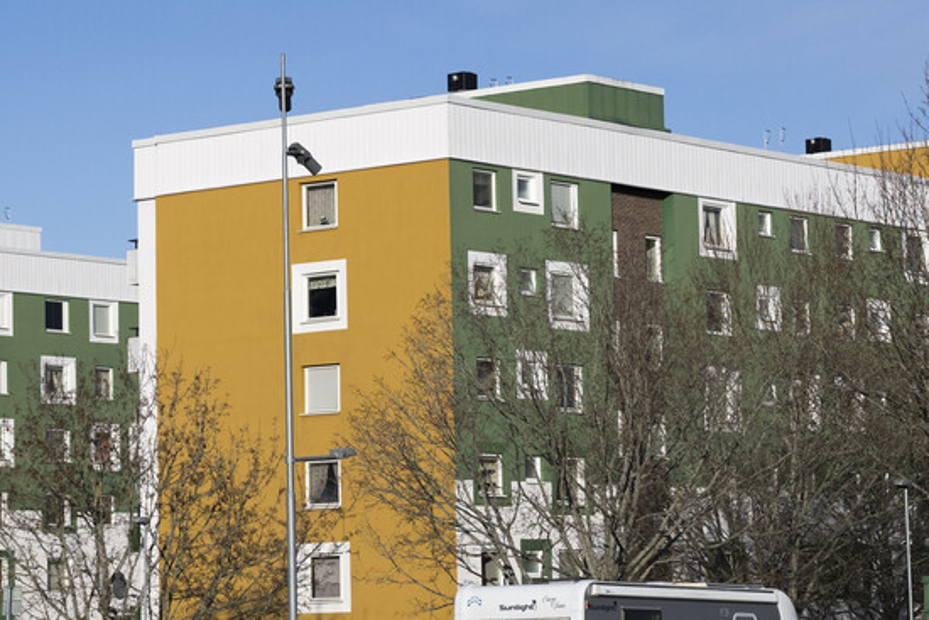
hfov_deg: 16.4
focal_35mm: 125
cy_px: 275
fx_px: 3226
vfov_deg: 11.0
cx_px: 434
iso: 400
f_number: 5
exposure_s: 1/4000
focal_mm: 43
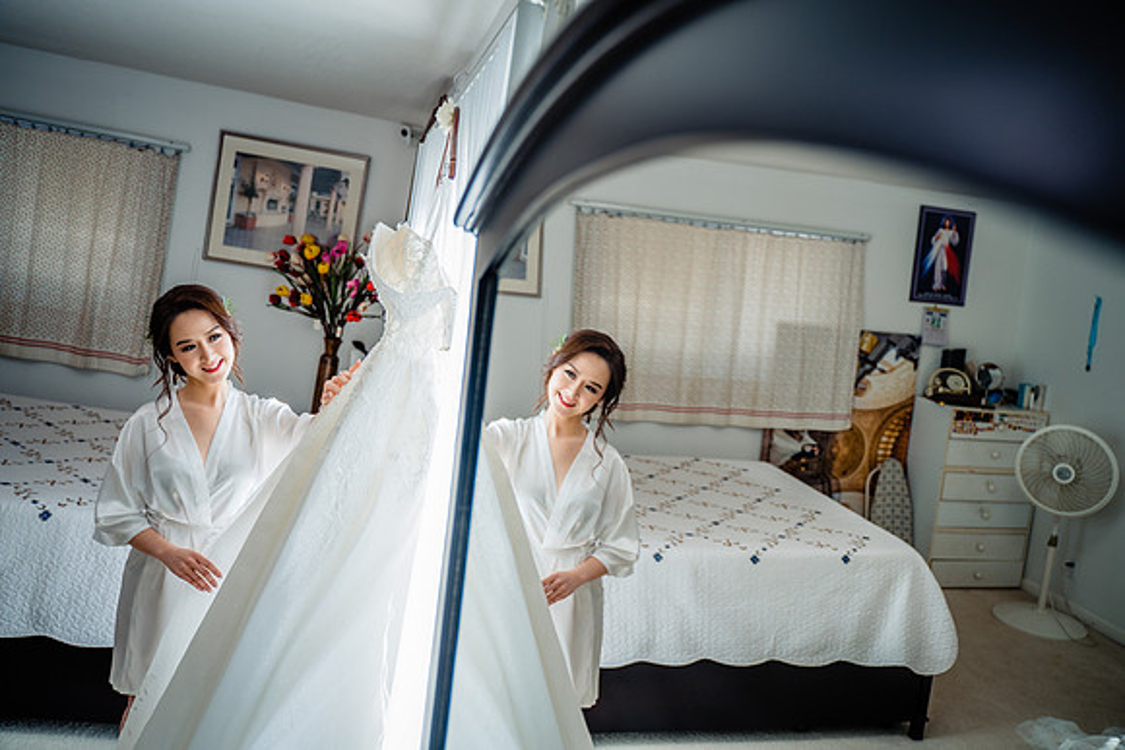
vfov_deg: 46.4
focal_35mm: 28
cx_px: 562
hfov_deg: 65.5
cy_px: 375
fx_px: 875
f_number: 2.8
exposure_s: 1/160
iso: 250
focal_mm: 28
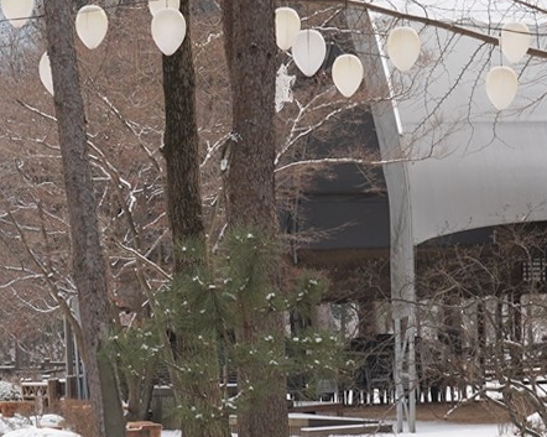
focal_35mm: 187
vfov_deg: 8.2
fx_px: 3025
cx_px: 120
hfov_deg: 10.3
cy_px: 415
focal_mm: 44
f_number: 13
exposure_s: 1/100
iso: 320
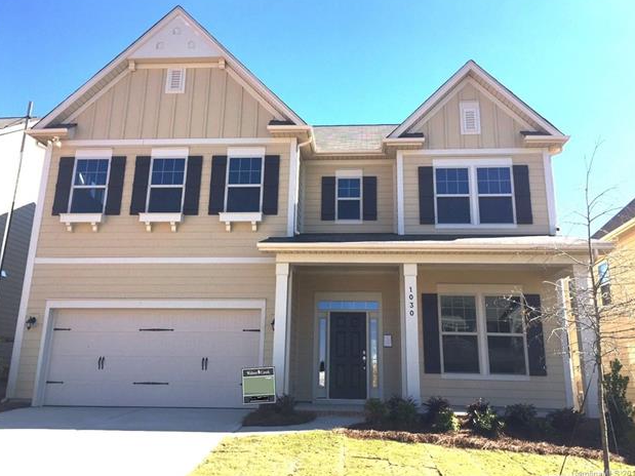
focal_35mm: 30
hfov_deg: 60.0
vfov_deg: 46.8
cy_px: 233
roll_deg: -3.0
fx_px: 550
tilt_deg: +17.0
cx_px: 316
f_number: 2.2
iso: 32
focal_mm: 4.15
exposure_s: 1/1276
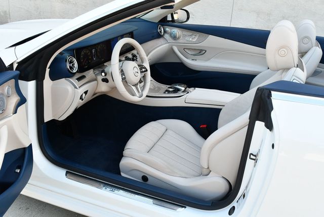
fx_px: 324
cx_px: 162
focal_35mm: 36
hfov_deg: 53.1
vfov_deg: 36.9
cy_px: 108
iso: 400
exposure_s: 1/250
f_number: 5
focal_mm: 18
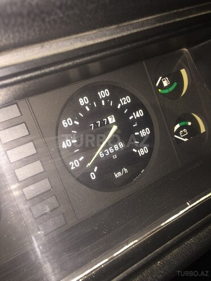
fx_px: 236
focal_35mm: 29
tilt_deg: -35.7
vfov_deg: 61.7
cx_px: 106
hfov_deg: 48.2
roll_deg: +8.3
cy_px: 140
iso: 32
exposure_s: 1/17
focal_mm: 4.15
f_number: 2.2
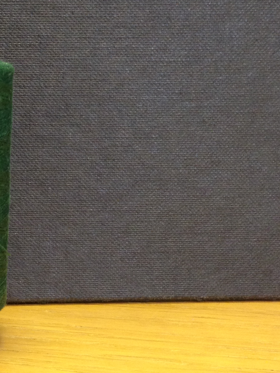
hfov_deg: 17.6
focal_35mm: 80
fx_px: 863
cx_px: -46
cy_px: 258
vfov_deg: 24.3
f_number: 2.4
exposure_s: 1/20
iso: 160
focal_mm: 4.13
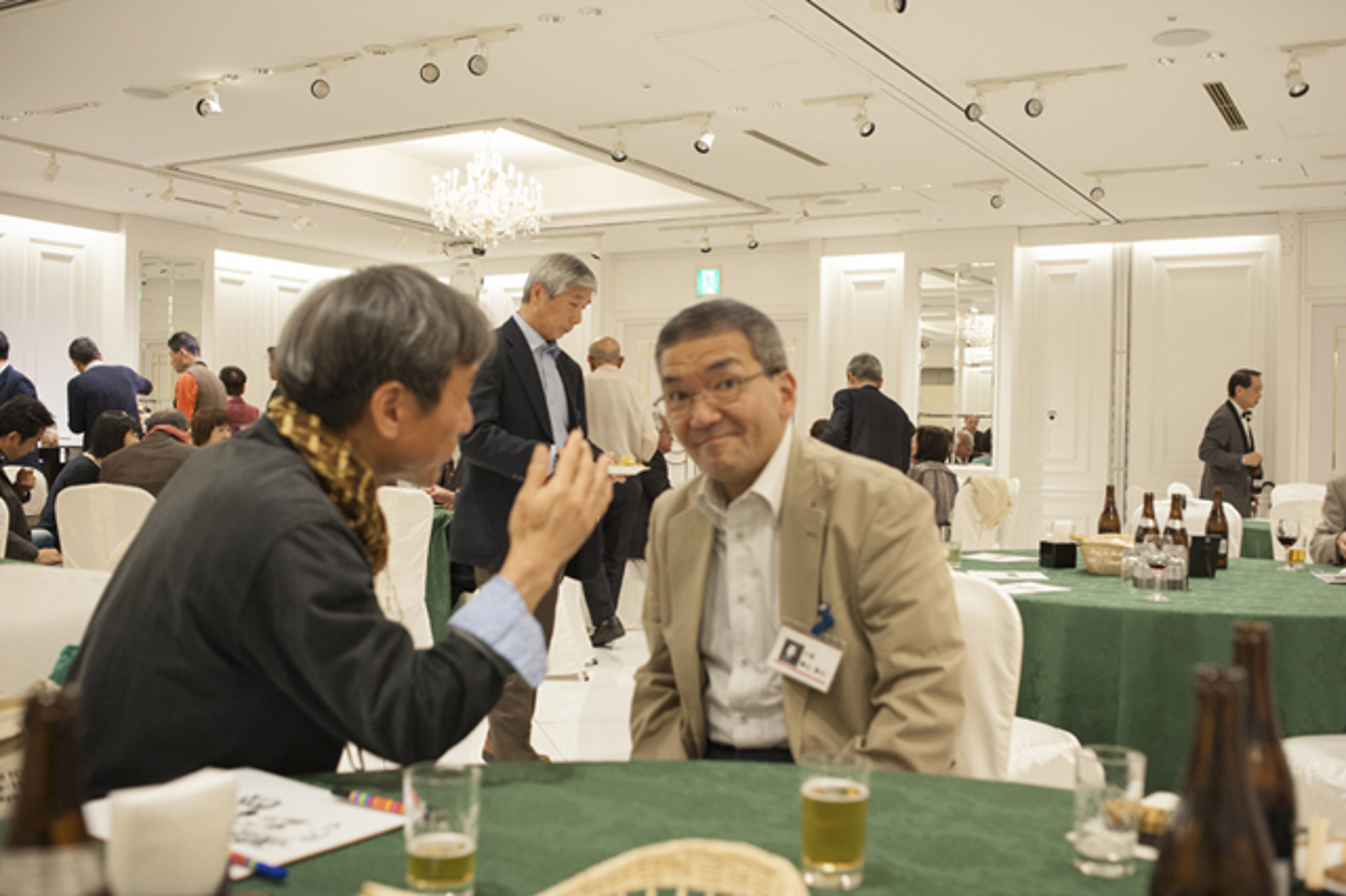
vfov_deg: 37.8
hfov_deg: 54.5
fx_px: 1308
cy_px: 448
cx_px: 673
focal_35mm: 35
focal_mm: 35
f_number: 5.6
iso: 1100
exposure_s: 1/100
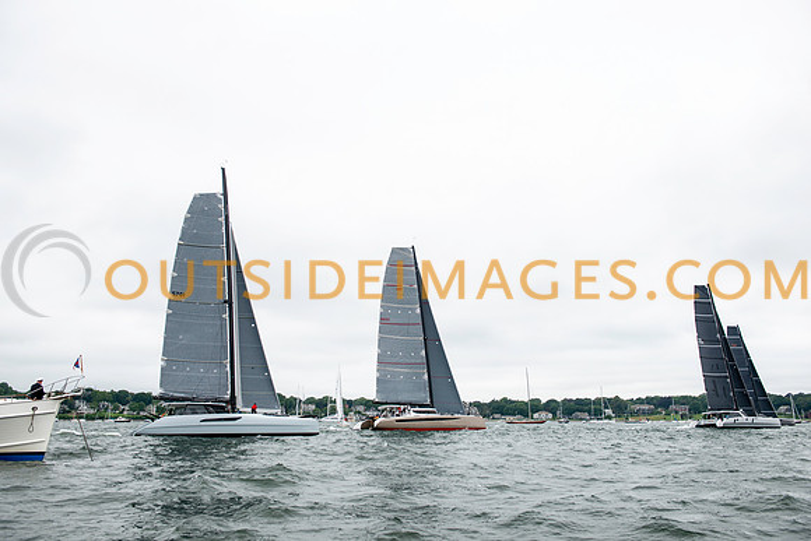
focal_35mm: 32
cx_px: 406
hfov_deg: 58.3
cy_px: 270
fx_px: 727
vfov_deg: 40.8
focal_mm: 32
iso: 250
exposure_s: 1/800
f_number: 5
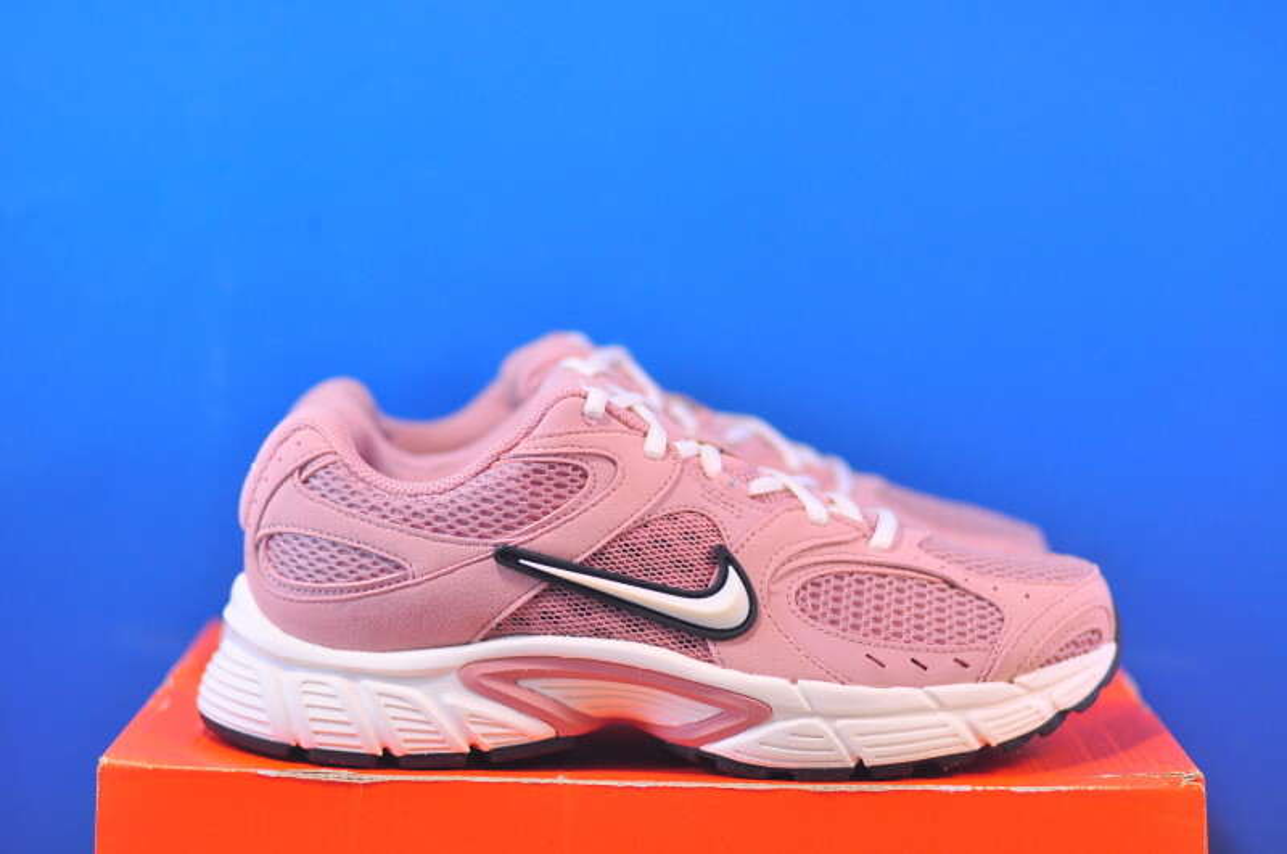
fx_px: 2677
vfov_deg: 18.1
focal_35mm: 75
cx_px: 644
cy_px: 427
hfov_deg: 27.0
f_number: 2.2
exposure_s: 1/320
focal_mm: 50
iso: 250
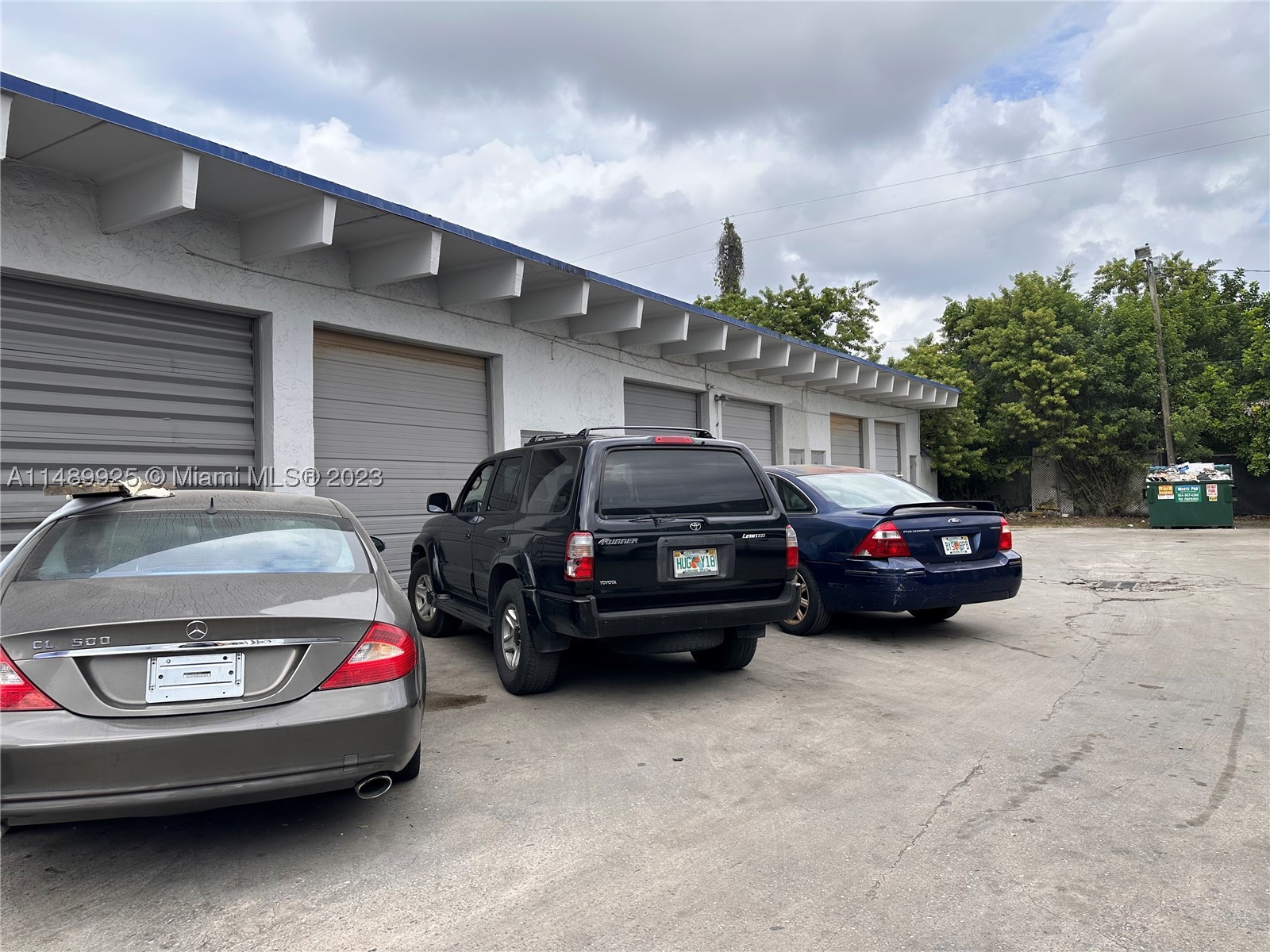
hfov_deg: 71.6
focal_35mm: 24
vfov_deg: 56.8
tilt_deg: +1.6
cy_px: 476
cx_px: 635
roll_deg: +1.4
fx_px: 881
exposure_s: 1/1988
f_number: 1.78
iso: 80
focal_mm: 6.86
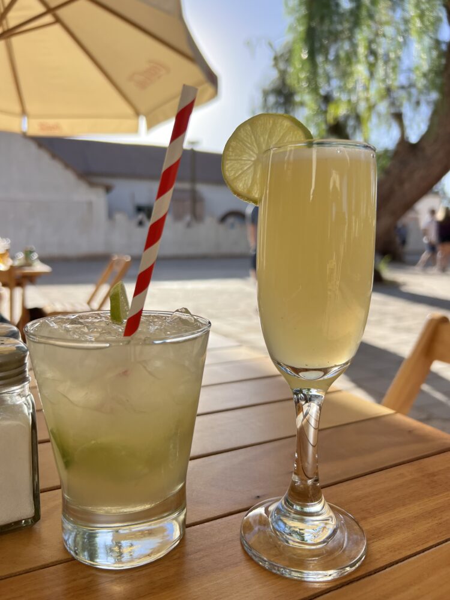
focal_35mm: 26
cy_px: 300
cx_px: 225
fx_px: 451
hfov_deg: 53.1
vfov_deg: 67.3
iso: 50
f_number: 1.5
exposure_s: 1/2404
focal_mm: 5.7
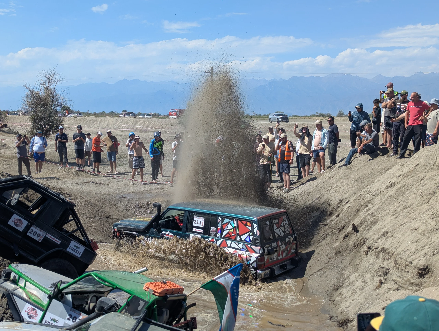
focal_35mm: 48
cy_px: 166
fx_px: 610
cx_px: 220
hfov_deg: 39.6
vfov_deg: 30.3
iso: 45
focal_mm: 6.81
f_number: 1.85
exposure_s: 1/1898
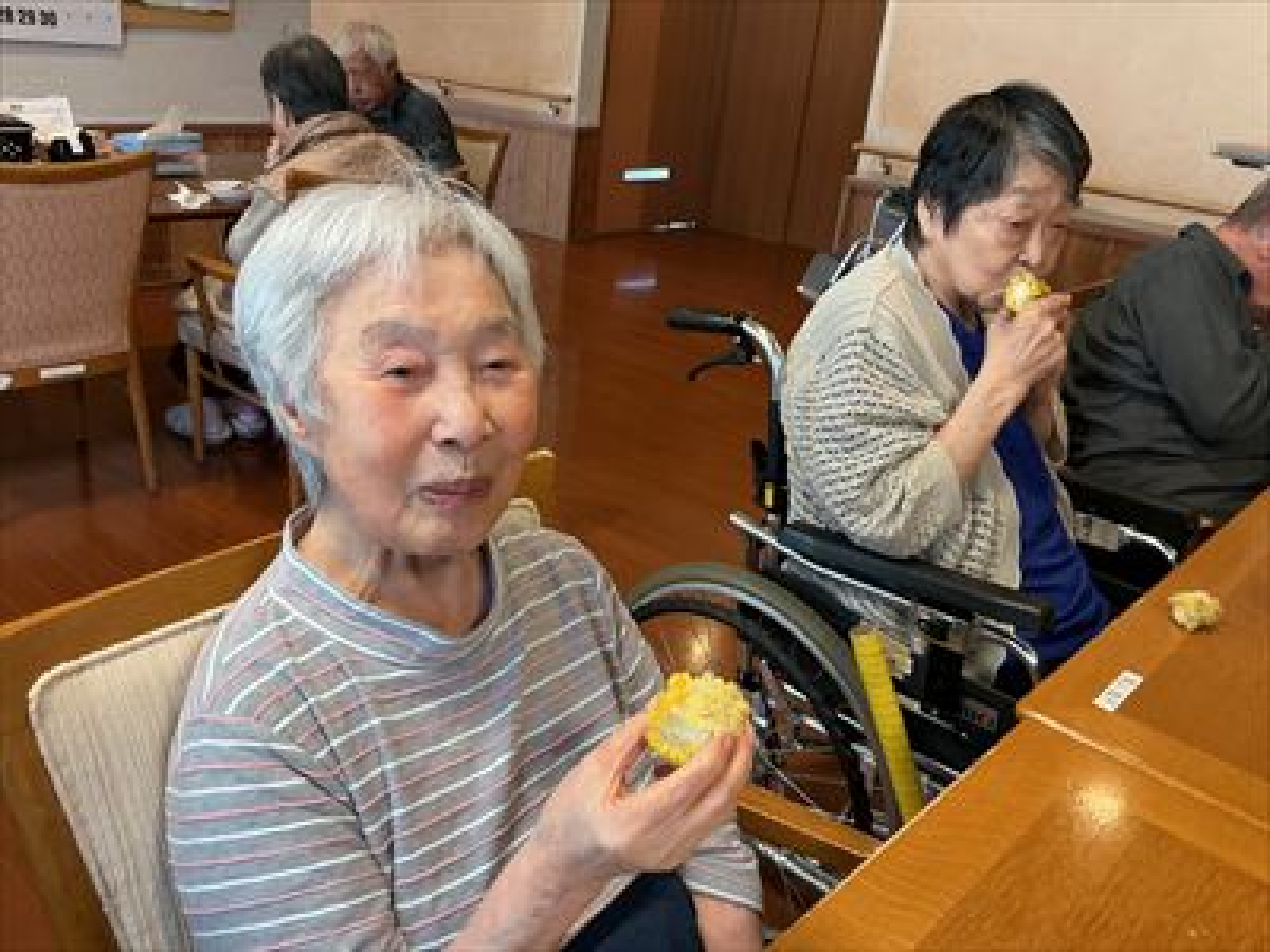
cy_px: 476
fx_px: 1064
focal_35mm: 29
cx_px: 635
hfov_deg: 61.7
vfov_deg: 48.2
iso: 64
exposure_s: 1/60
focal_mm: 3
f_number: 1.8
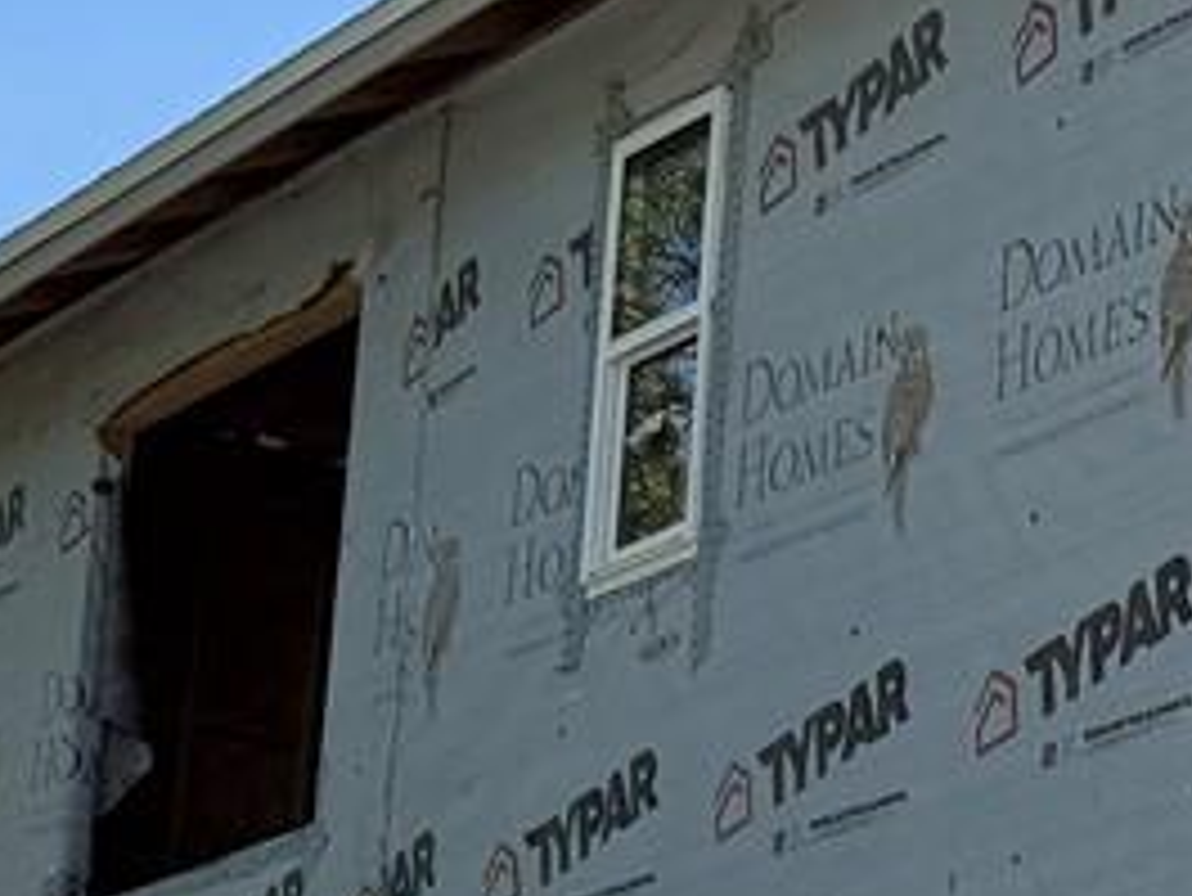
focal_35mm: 145
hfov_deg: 12.4
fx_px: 4995
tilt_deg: +10.3
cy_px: 1139
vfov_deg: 10.1
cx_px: 2137
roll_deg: -2.7
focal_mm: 6.76
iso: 80
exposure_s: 1/3279
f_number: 1.78
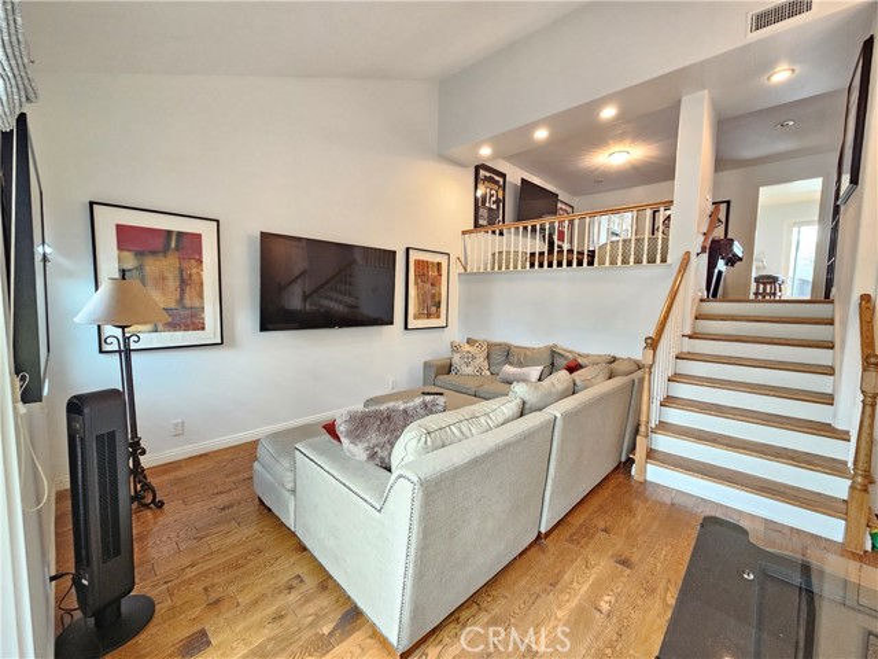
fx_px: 330
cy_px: 330
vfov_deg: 89.9
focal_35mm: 13
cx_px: 439
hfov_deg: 106.2
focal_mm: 2.2
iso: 320
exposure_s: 1/40
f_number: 2.2
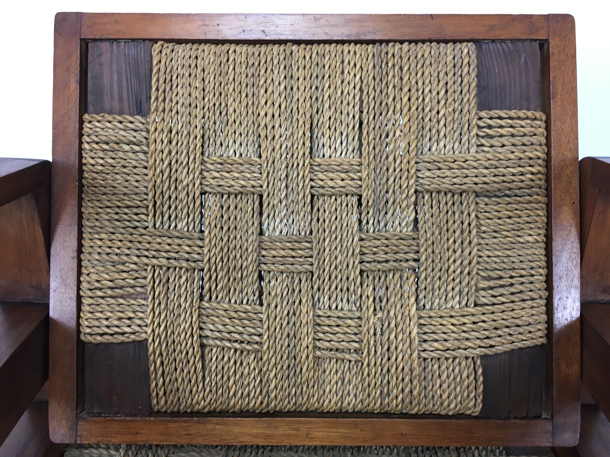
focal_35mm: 29
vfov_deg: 48.2
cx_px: 305
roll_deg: +1.0
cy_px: 228
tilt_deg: -23.4
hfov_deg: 61.7
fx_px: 511
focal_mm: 4.15
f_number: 2.2
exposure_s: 1/33
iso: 100
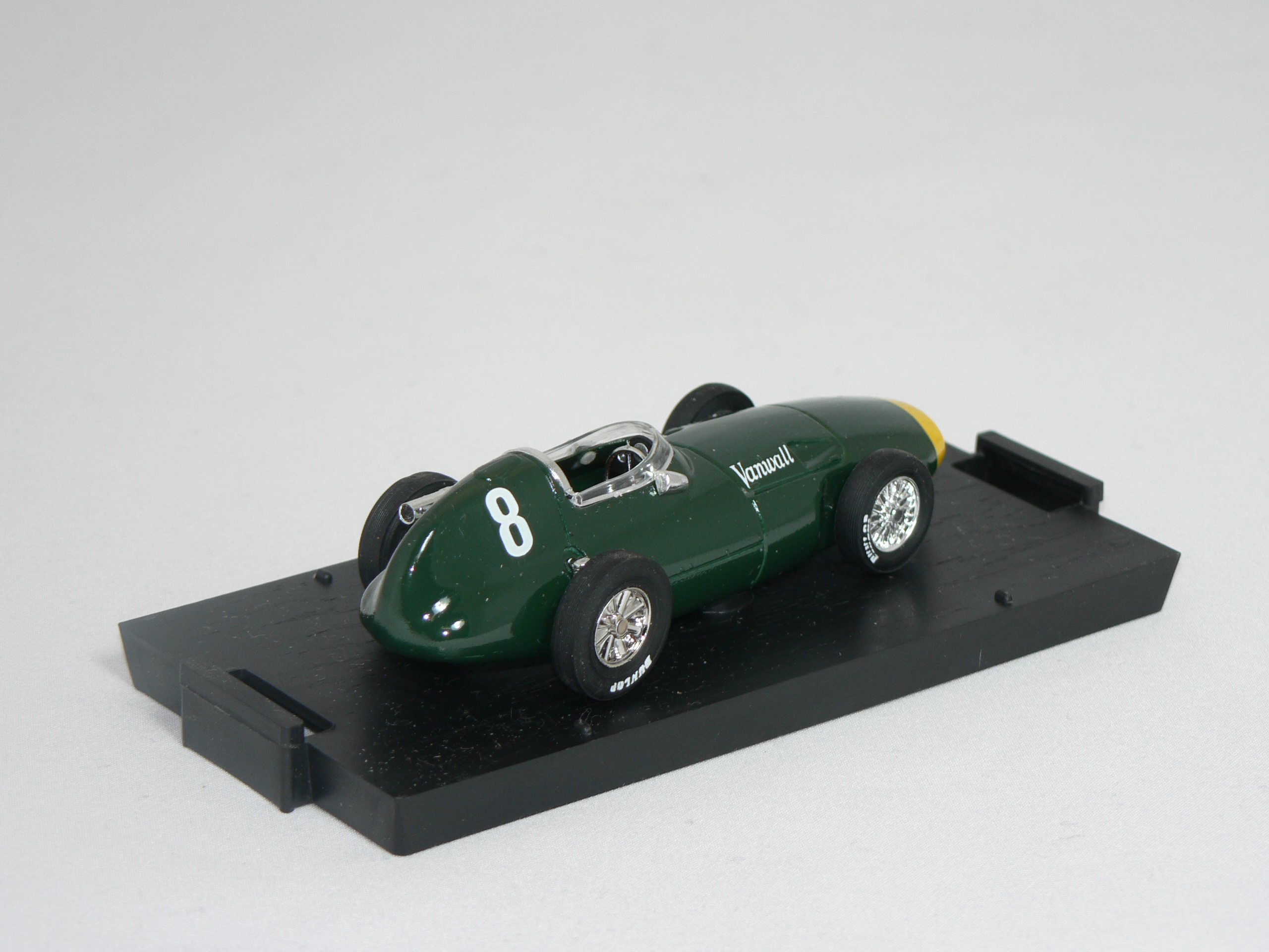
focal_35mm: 130
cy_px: 476
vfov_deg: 11.4
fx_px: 4766
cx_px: 634
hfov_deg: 15.2
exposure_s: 1/60
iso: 80
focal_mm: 21.6
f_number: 3.2
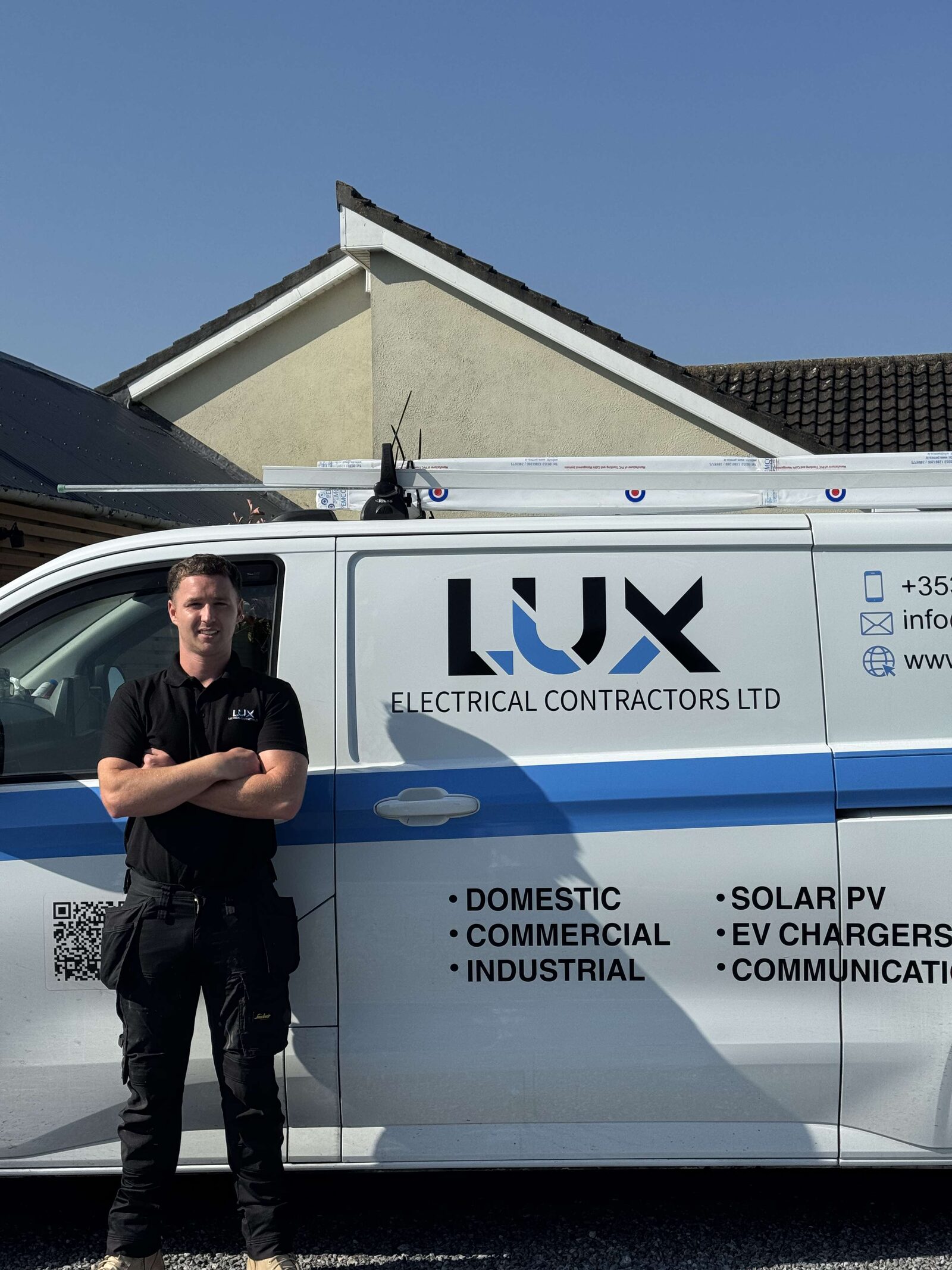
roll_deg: -1.1
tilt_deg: +0.8
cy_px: 635
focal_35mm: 48
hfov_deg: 30.3
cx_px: 476
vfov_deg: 39.7
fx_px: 1760
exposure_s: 1/7937
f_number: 1.78
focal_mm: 6.76
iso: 64
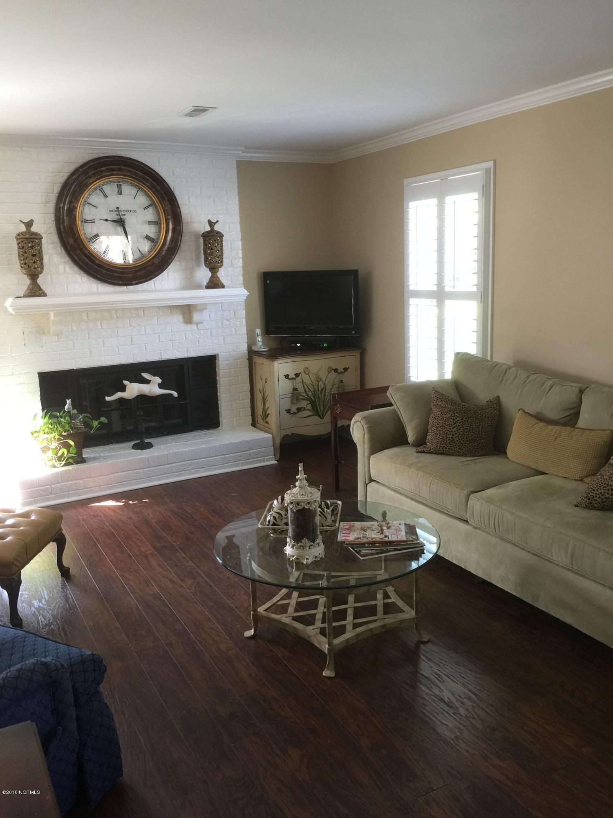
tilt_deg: -13.7
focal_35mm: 29
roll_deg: +2.6
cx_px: 306
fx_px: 685
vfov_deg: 61.7
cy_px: 409
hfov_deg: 48.2
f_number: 2.2
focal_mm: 4.15
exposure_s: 1/15
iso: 50
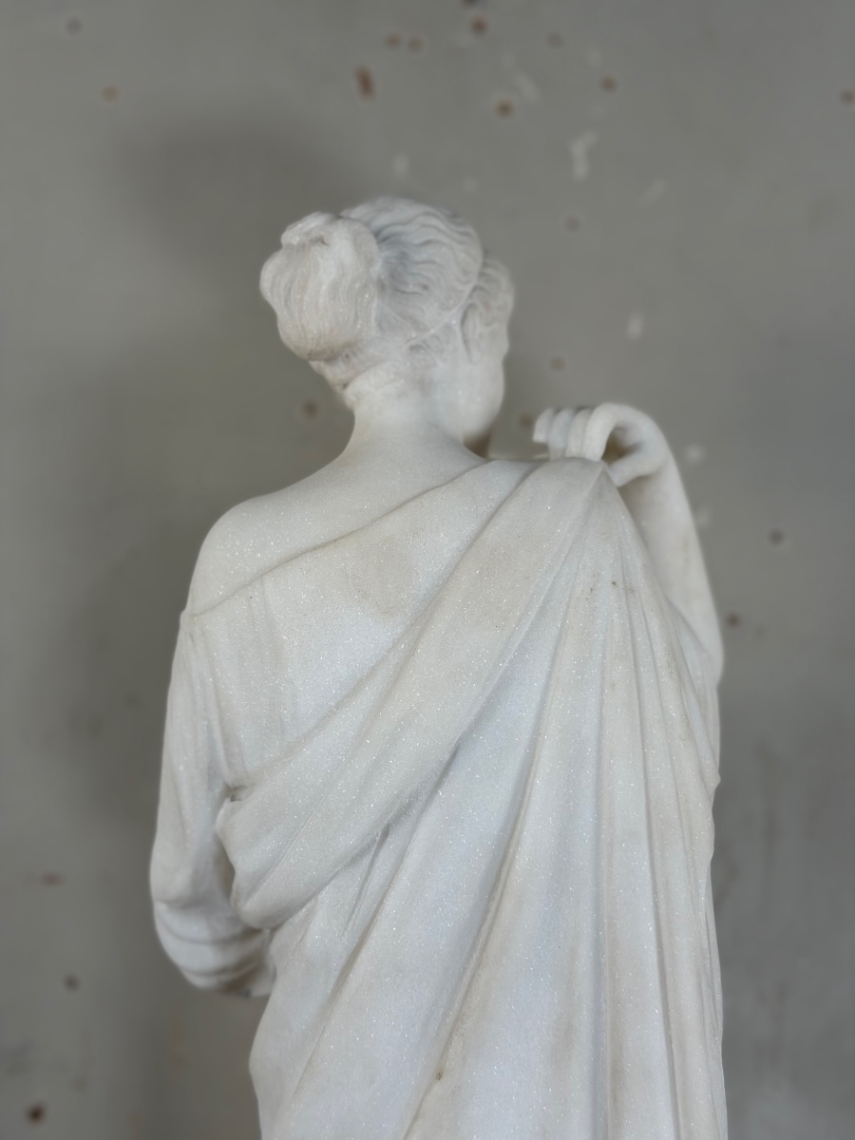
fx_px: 1581
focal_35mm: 48
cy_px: 570
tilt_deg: +2.8
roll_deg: -1.4
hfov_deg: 30.3
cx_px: 428
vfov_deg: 39.7
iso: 50
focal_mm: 6.76
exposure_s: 1/100
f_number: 1.78
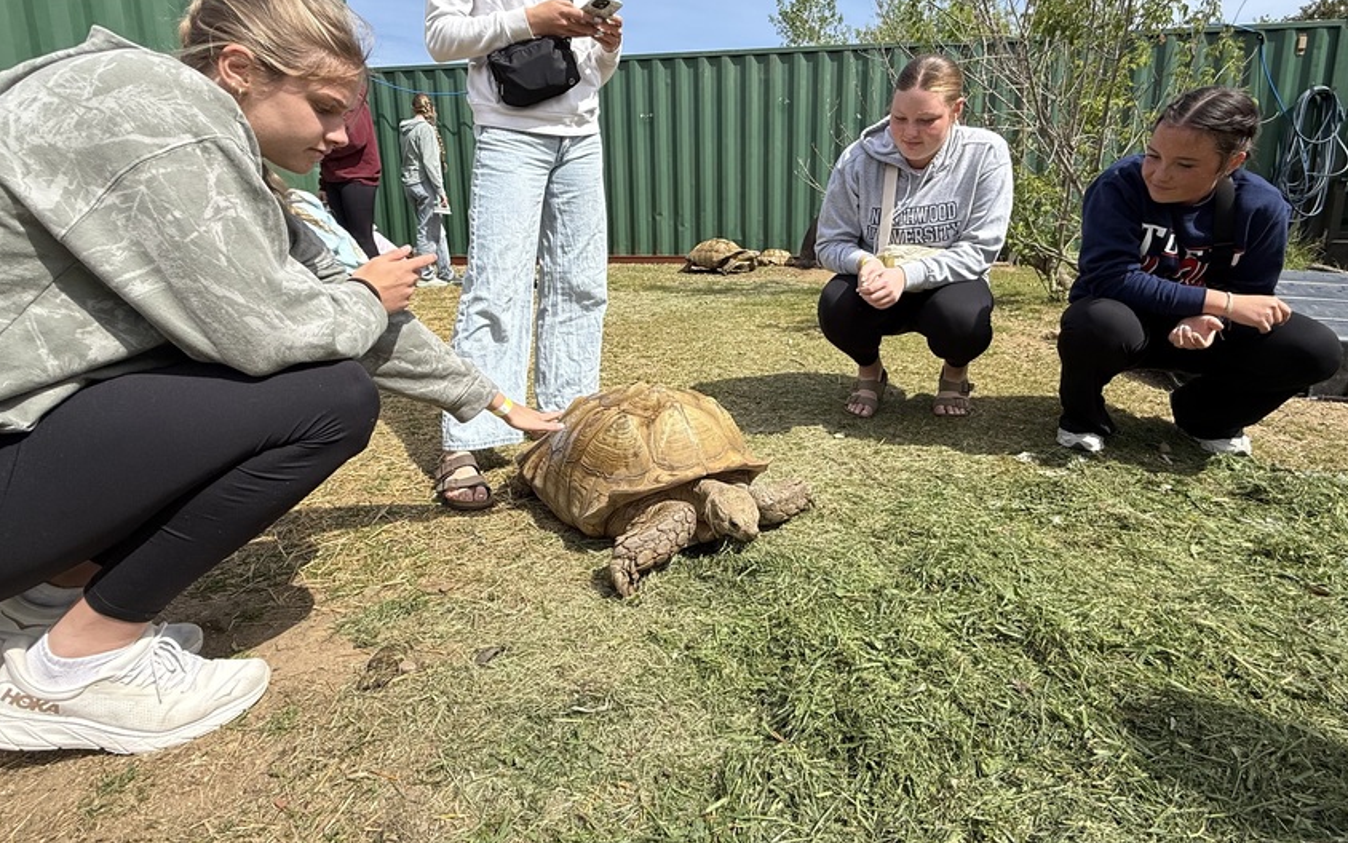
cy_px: 342
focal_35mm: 18
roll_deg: -0.2
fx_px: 661
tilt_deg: -9.8
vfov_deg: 64.5
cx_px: 716
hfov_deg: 91.0
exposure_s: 1/1572
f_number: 2.2
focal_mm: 2.22
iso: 50
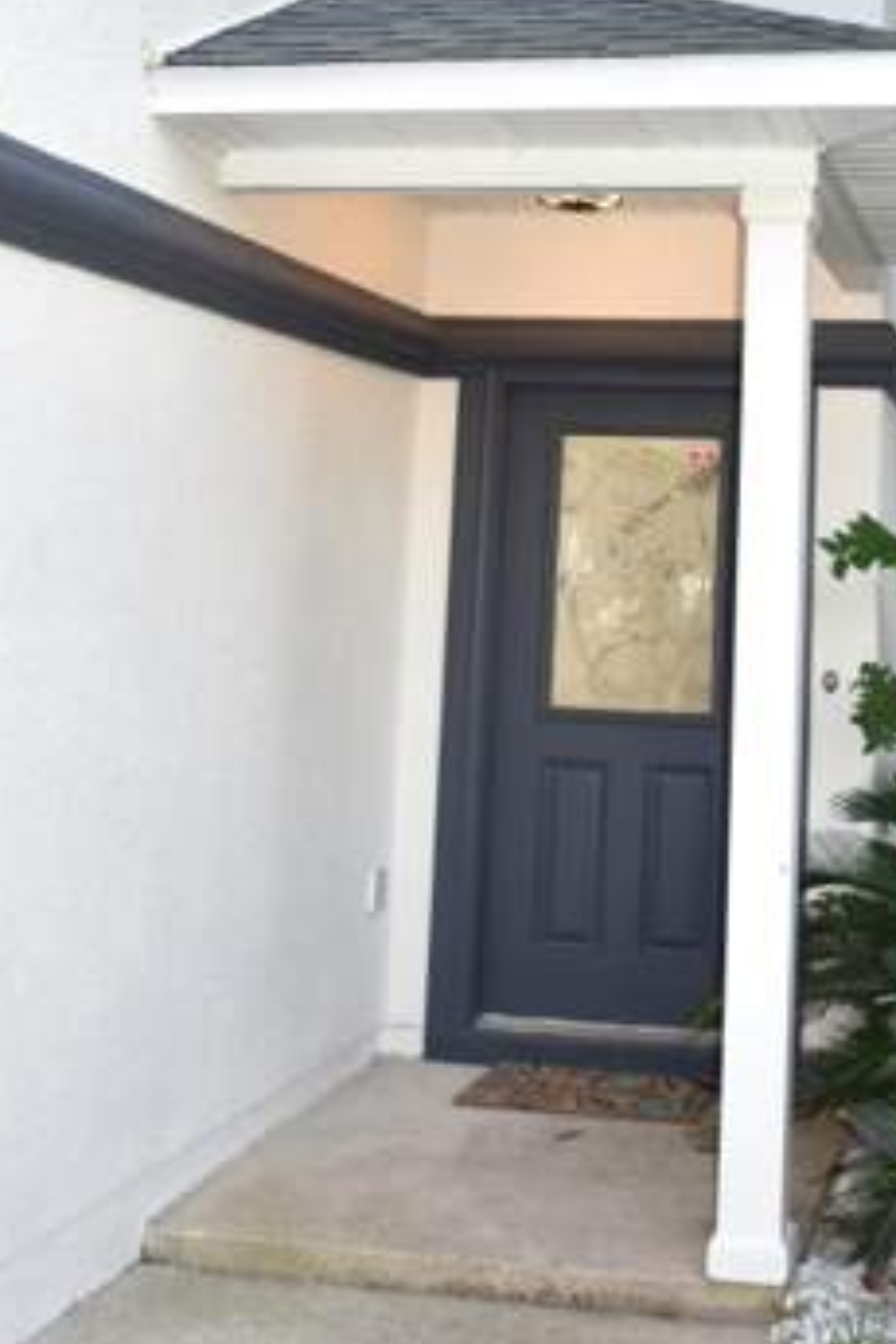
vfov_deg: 37.3
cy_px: 162
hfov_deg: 26.3
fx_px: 1867
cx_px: 764
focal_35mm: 50
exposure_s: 1/90
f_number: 4.8
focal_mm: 24
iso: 800
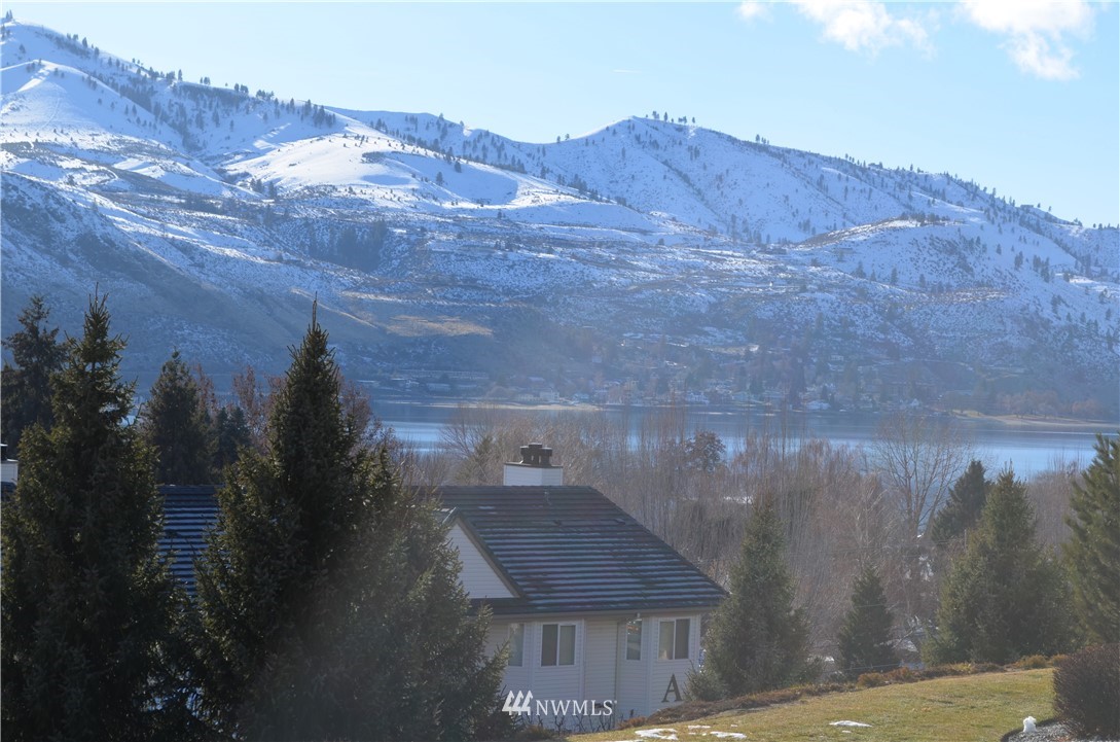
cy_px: 371
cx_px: 560
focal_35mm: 82
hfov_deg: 24.7
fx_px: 2561
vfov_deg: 16.5
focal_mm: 55
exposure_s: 1/250
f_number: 8
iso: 110
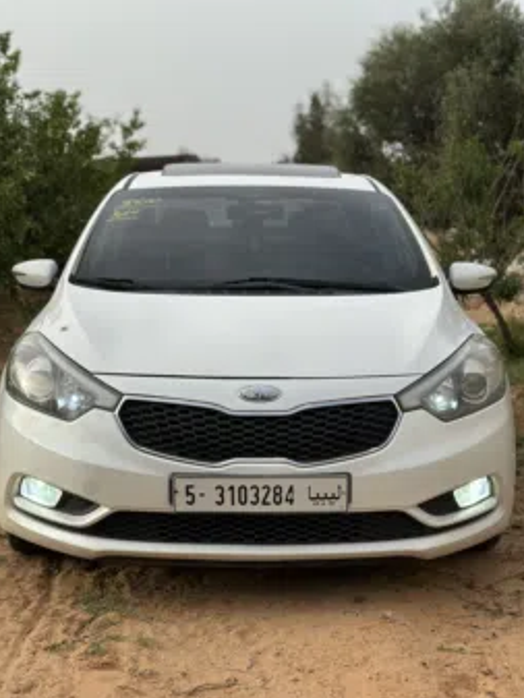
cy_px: 377
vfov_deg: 33.8
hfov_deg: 25.7
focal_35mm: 57
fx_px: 1150
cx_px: 267
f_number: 1.78
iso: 100
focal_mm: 6.86
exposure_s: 1/2028
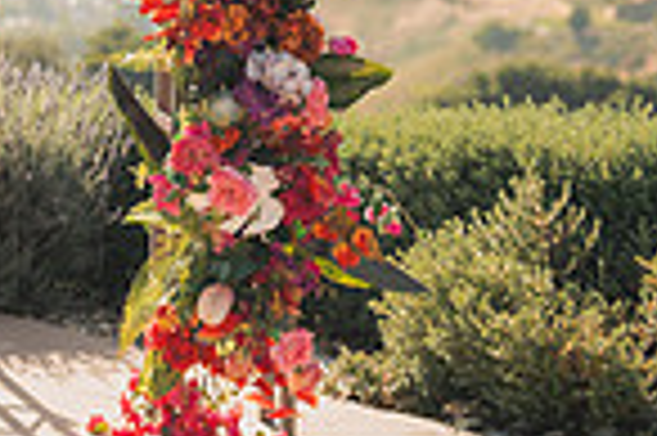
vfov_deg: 6.9
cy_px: -29
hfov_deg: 9.9
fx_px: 3628
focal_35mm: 199
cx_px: -454
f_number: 2
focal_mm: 50
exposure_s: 1/1000
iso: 50
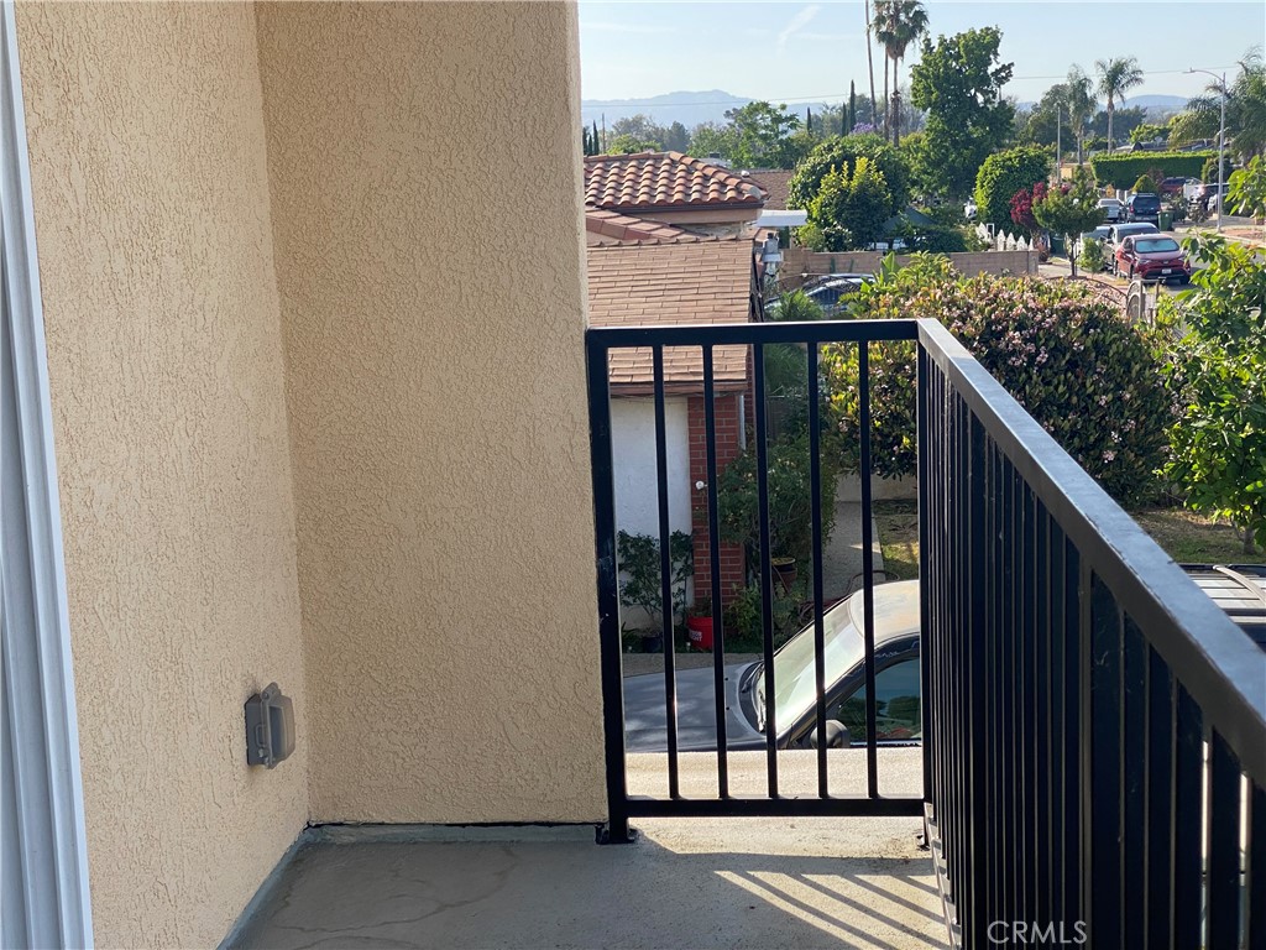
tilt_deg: -8.7
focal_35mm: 52
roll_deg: +2.0
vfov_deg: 28.0
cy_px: 475
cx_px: 633
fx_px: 1902
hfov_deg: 36.8
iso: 20
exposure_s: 1/648
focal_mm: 6
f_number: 2
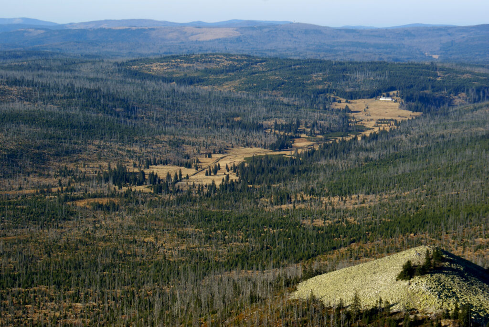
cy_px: 164
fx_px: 1224
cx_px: 244
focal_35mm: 90
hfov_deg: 22.6
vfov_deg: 15.2
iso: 100
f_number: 10
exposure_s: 1/125
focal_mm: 60
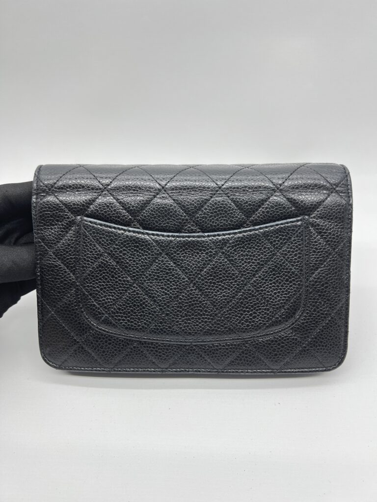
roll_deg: +1.7
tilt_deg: -34.7
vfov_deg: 67.3
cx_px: 188
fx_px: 378
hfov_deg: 53.1
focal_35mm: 26
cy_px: 251
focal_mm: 5.7
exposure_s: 1/104
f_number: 1.5
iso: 32
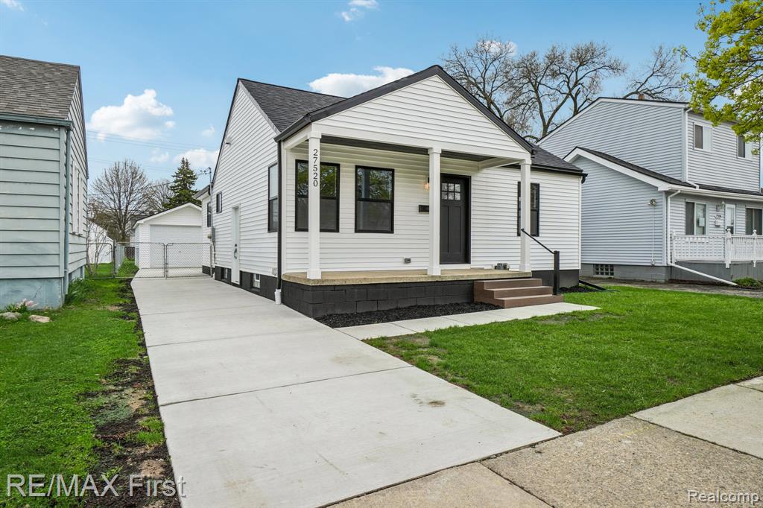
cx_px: 382
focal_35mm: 21
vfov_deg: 59.5
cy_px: 254
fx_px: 445
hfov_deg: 81.2
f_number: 8
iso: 100
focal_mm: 14
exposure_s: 1/350
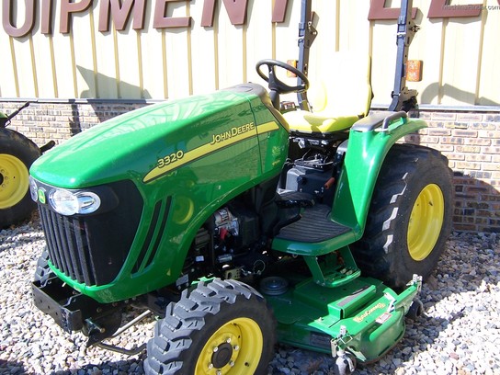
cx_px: 250
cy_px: 188
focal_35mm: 33
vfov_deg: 42.9
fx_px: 477
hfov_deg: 55.4
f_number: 3.4
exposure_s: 1/350
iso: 80
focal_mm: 5.5
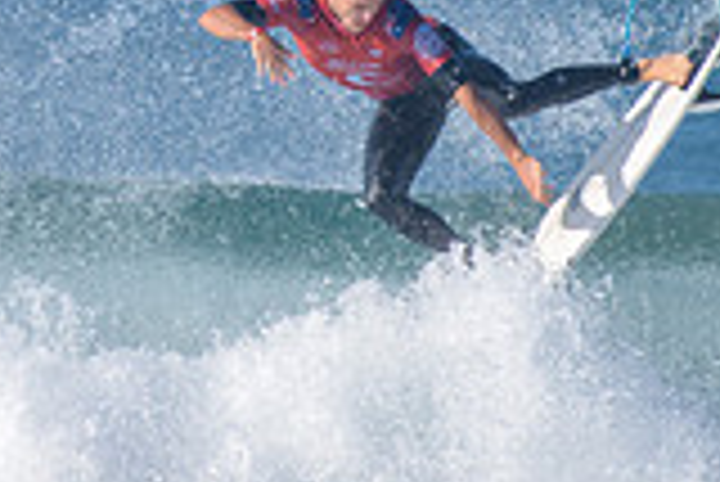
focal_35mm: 1807
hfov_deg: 1.1
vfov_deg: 0.8
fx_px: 36172
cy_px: -110
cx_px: 297
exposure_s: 1/2000
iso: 250
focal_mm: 500
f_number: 5.6
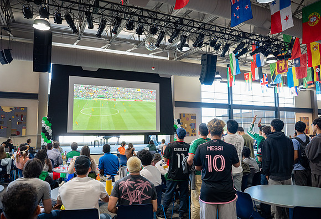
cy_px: 110
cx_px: 164
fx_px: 246
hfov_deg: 66.1
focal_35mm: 27
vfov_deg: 47.9
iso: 2000
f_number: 2.8
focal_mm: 27
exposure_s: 1/160
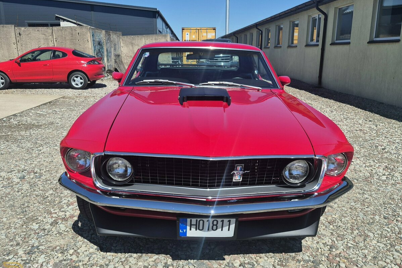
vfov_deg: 53.1
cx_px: 201
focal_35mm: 24
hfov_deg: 73.8
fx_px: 268
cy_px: 134
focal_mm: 5.4
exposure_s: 1/2500
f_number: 1.8
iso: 25
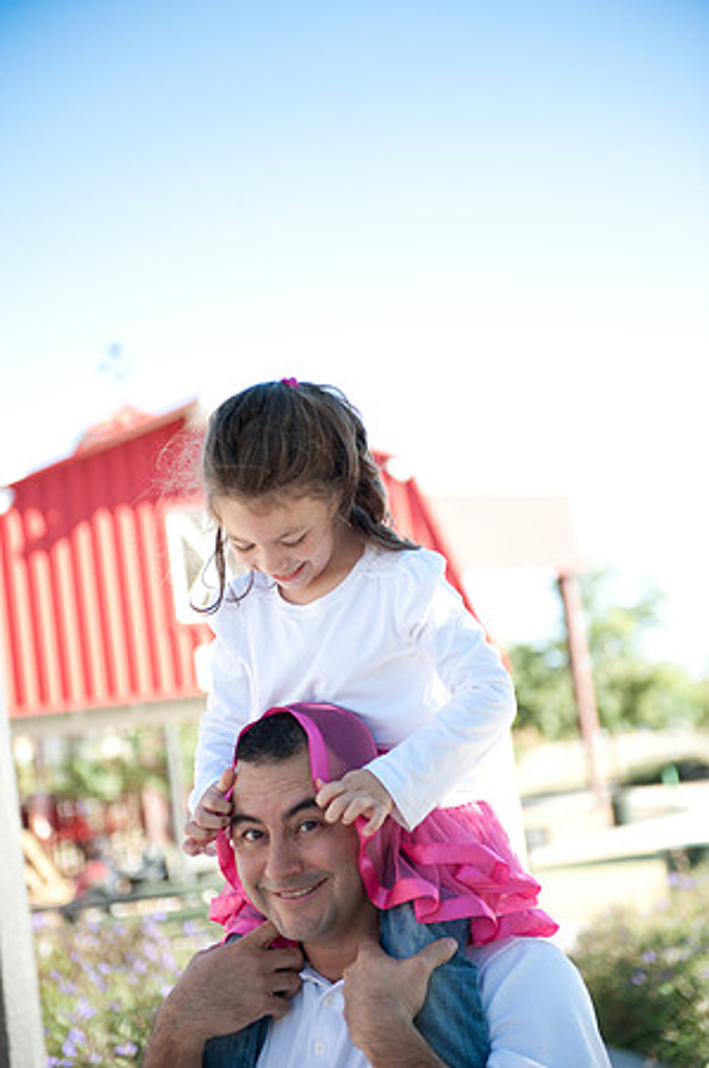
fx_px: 2073
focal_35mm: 70
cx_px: 354
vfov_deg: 28.9
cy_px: 534
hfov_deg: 19.4
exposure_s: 1/500
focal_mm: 70
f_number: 2.8
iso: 200
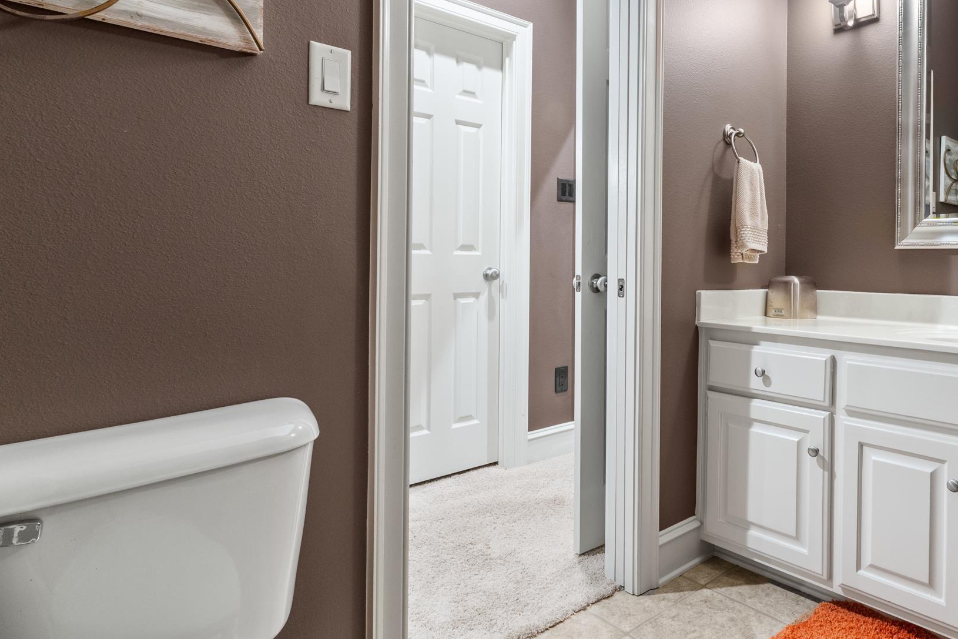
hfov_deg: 73.8
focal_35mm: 23
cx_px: 638
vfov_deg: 54.7
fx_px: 612
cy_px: 254
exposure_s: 4
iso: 320
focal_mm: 10
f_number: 8
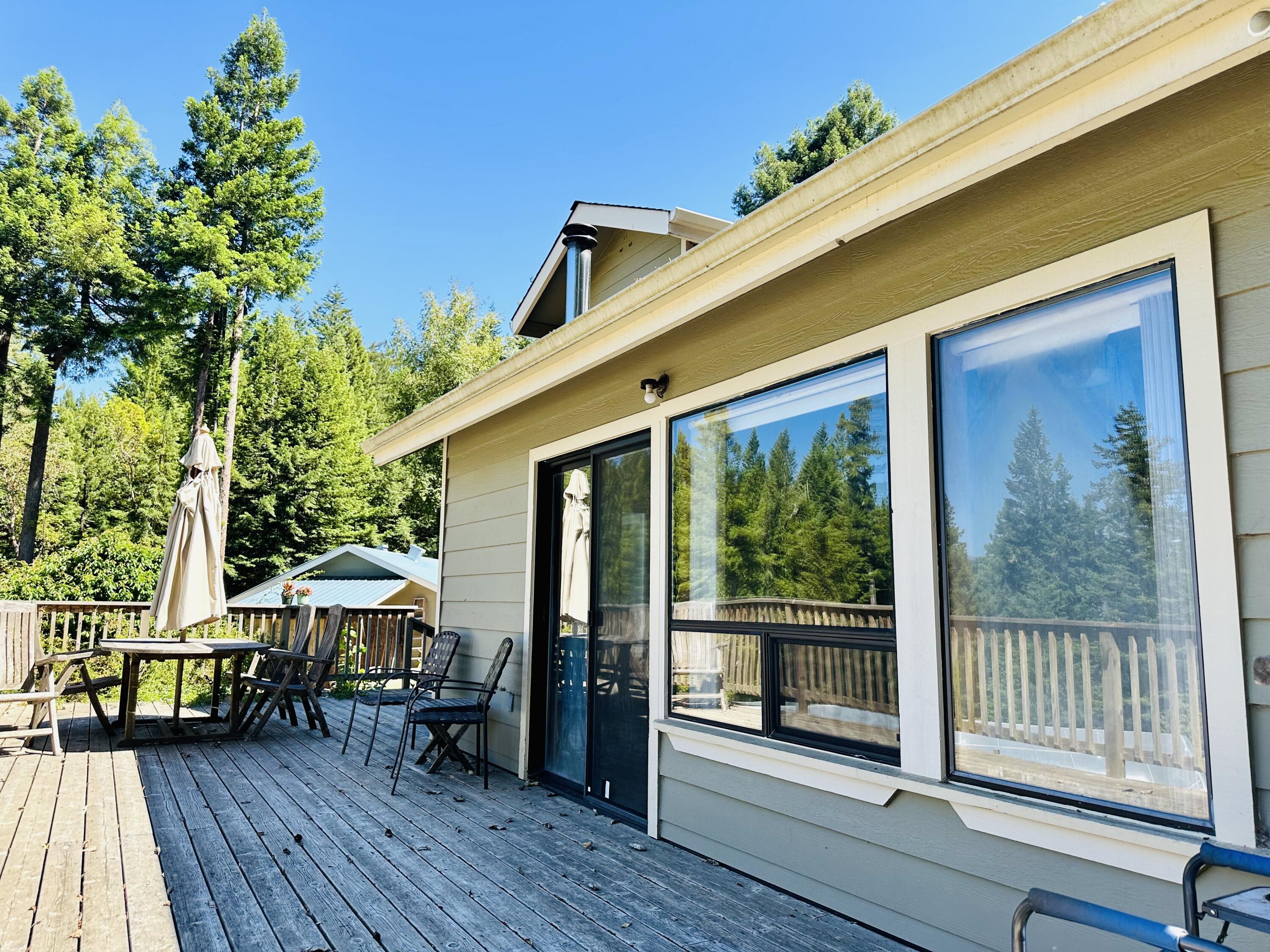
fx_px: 881
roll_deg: -1.0
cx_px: 635
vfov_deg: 56.8
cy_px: 476
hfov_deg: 71.6
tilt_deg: +7.8
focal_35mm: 24
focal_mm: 6.86
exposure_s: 1/1009
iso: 80
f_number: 1.78
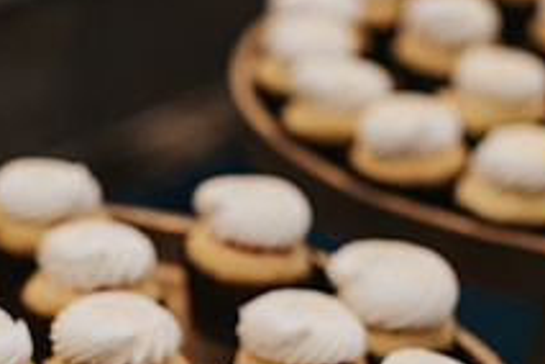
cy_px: 442
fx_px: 2059
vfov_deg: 9.9
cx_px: 97
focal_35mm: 136
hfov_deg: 15.0
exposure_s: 1/200
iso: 500
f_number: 2.8
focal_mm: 50
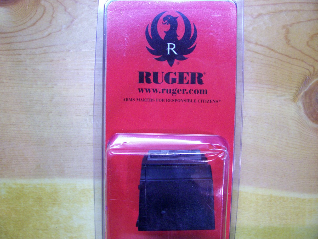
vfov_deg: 41.8
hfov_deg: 54.0
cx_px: 159
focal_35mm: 34
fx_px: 312
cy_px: 120
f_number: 2.7
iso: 160
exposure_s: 1/17.8
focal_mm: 5.6
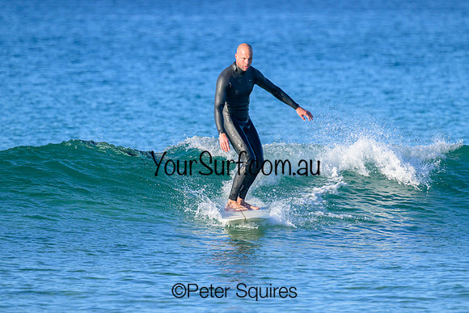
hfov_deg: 2.7
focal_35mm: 770
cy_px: 163
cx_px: 257
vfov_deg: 1.8
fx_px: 10031
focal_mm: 560
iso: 450
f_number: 8
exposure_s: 1/1600
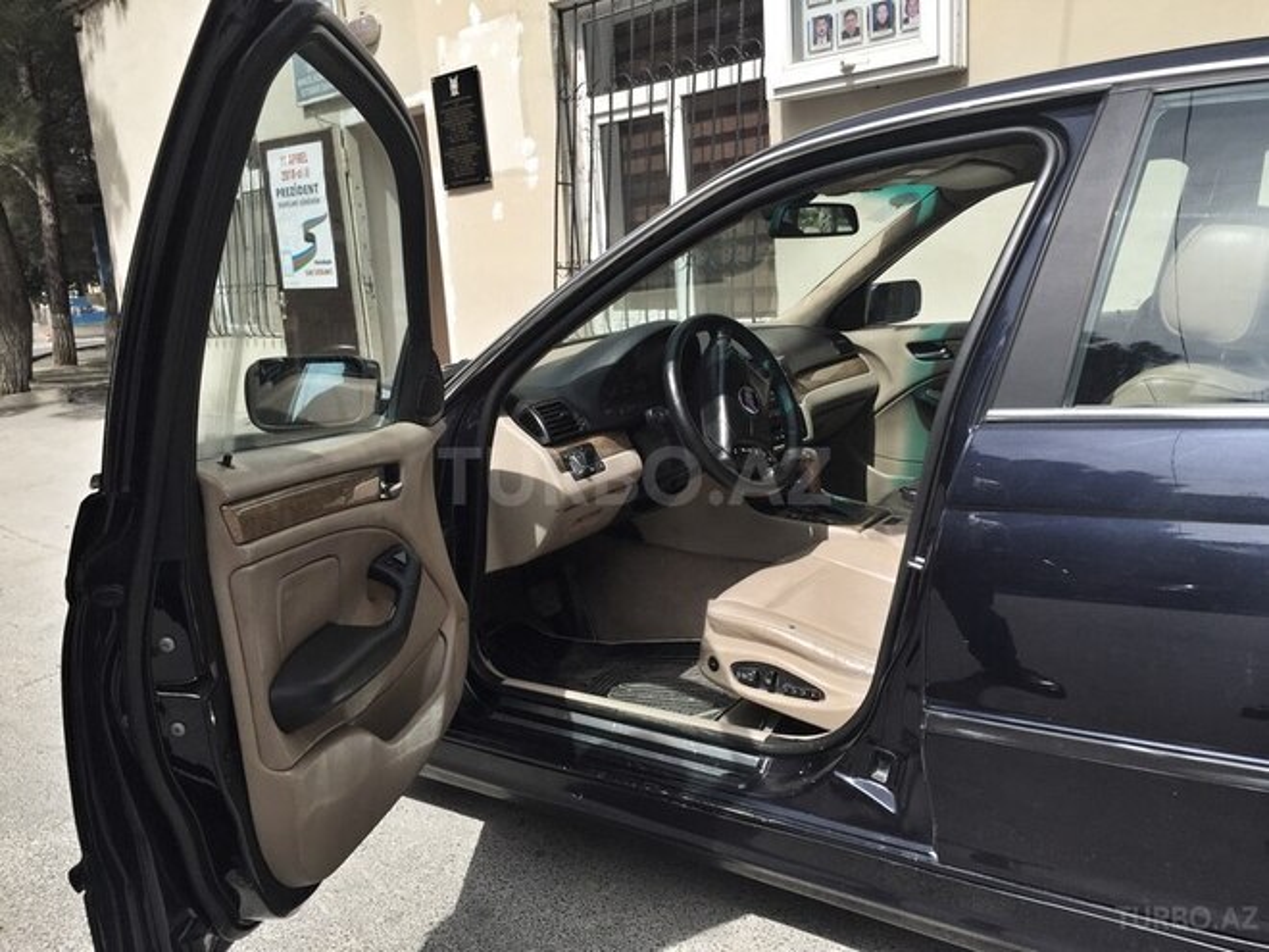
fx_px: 1063
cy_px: 476
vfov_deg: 48.2
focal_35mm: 29
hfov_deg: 61.7
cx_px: 634
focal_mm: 4.15
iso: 32
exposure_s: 1/1522
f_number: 2.2
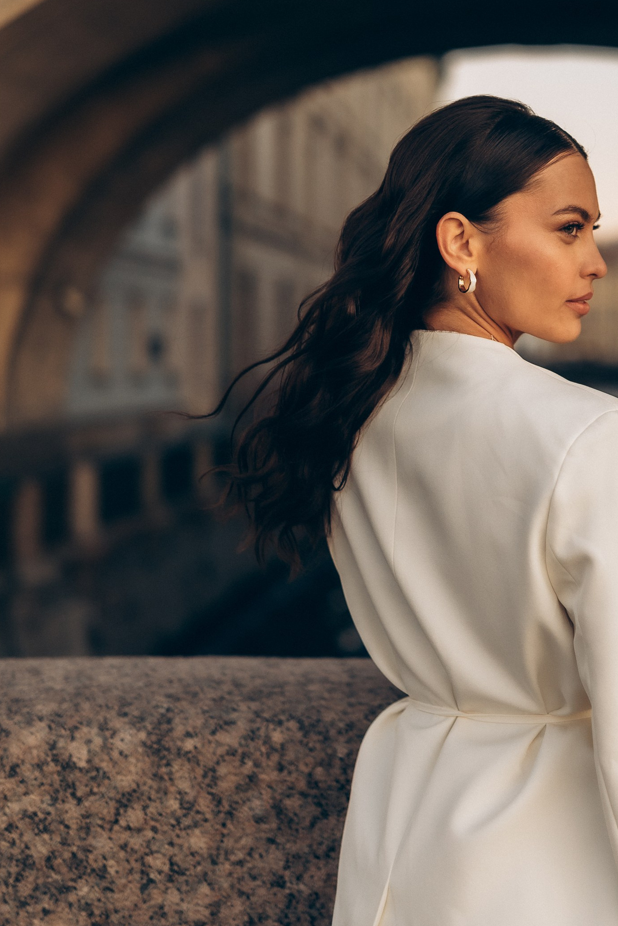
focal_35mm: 69
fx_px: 1776
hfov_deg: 19.5
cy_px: 265
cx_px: 525
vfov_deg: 28.9
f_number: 1.2
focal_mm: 35
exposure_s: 1/250
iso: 100
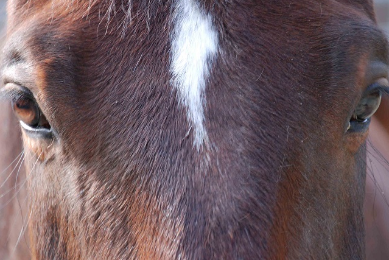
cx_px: 192
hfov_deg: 8.1
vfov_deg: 5.4
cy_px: 99
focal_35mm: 254
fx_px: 2742
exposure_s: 1/25
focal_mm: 135
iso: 100
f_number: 5.6
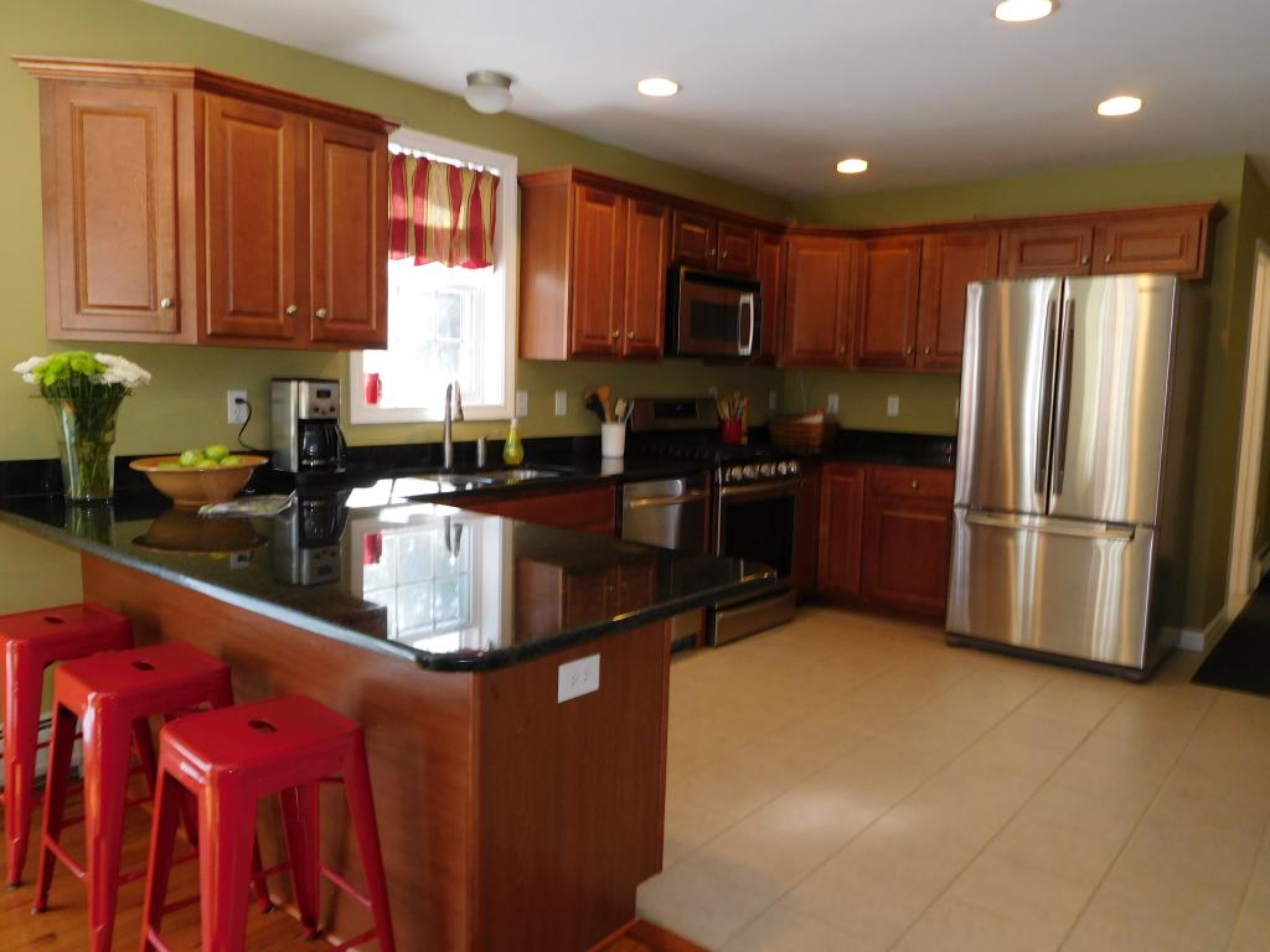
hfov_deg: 69.4
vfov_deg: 54.9
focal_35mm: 25
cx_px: 635
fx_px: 917
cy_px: 476
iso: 200
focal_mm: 4.5
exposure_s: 1/30
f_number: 3.4
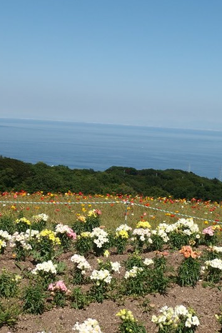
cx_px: 128
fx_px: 546
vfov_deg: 33.9
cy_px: 165
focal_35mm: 59
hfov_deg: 23.0
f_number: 6.3
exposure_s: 1/800
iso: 100
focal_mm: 7.5
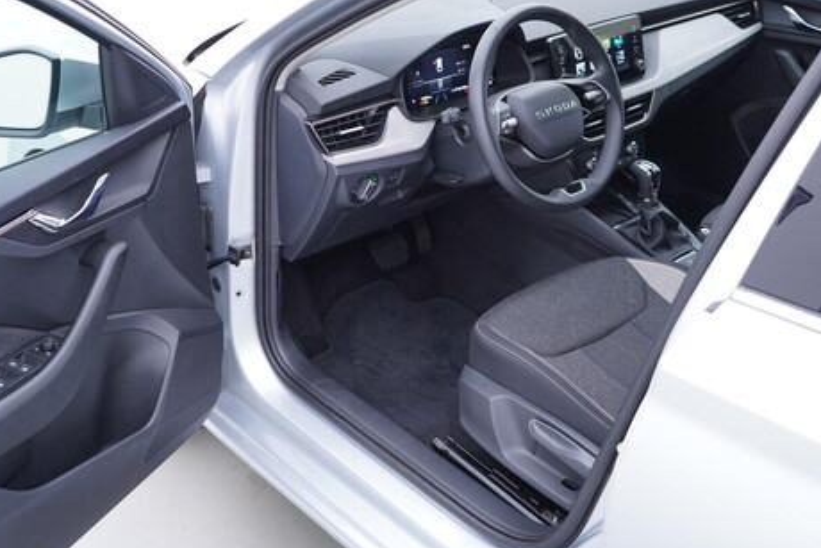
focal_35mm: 43
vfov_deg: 31.2
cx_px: 412
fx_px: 981
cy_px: 235
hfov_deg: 45.4
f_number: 2.8
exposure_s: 1/40
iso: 200
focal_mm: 24
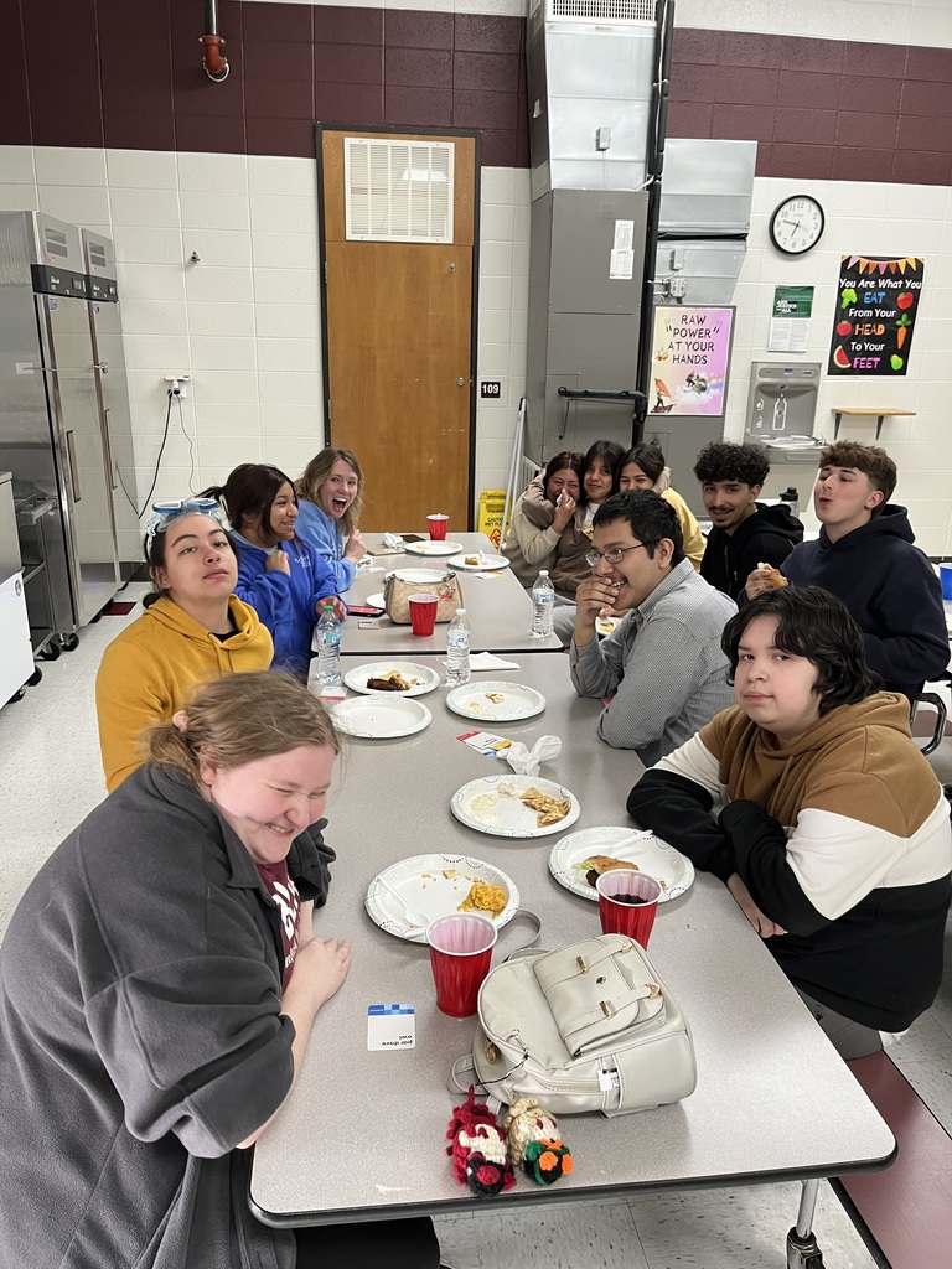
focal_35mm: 26
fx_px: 953
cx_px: 476
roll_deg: -1.5
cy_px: 634
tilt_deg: -18.3
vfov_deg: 67.3
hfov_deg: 53.1
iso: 125
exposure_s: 1/60
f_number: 1.6
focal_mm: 5.1
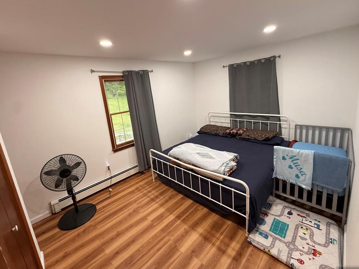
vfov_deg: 81.7
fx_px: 155
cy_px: 139
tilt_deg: -14.2
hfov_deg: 98.2
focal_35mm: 15
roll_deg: +5.1
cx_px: 182
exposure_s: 1/120
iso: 320
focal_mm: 2.22
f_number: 2.2
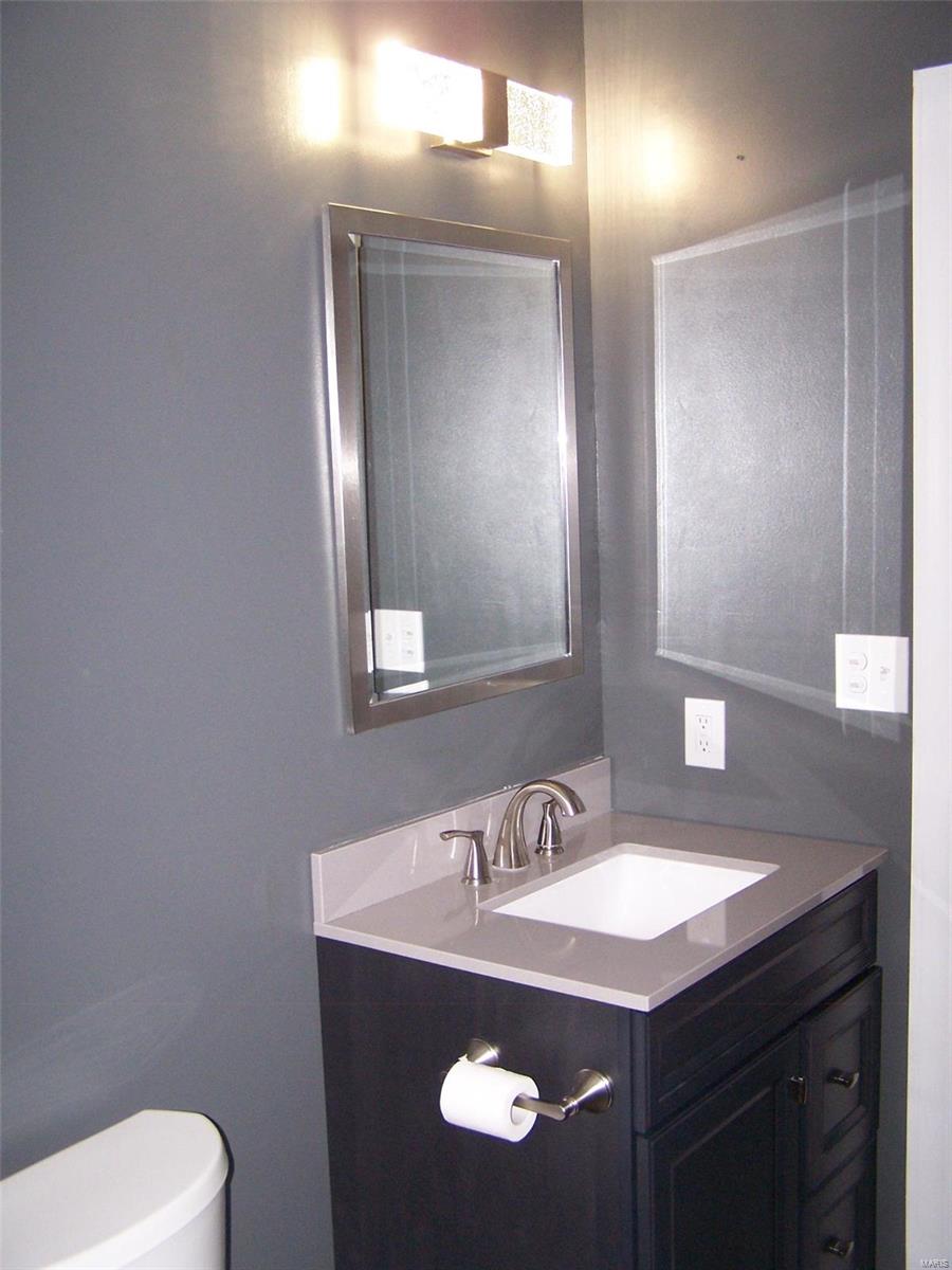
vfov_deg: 49.0
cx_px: 476
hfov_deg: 37.7
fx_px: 1393
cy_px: 635
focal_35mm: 38
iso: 140
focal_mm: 6.3
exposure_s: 1/60
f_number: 2.8
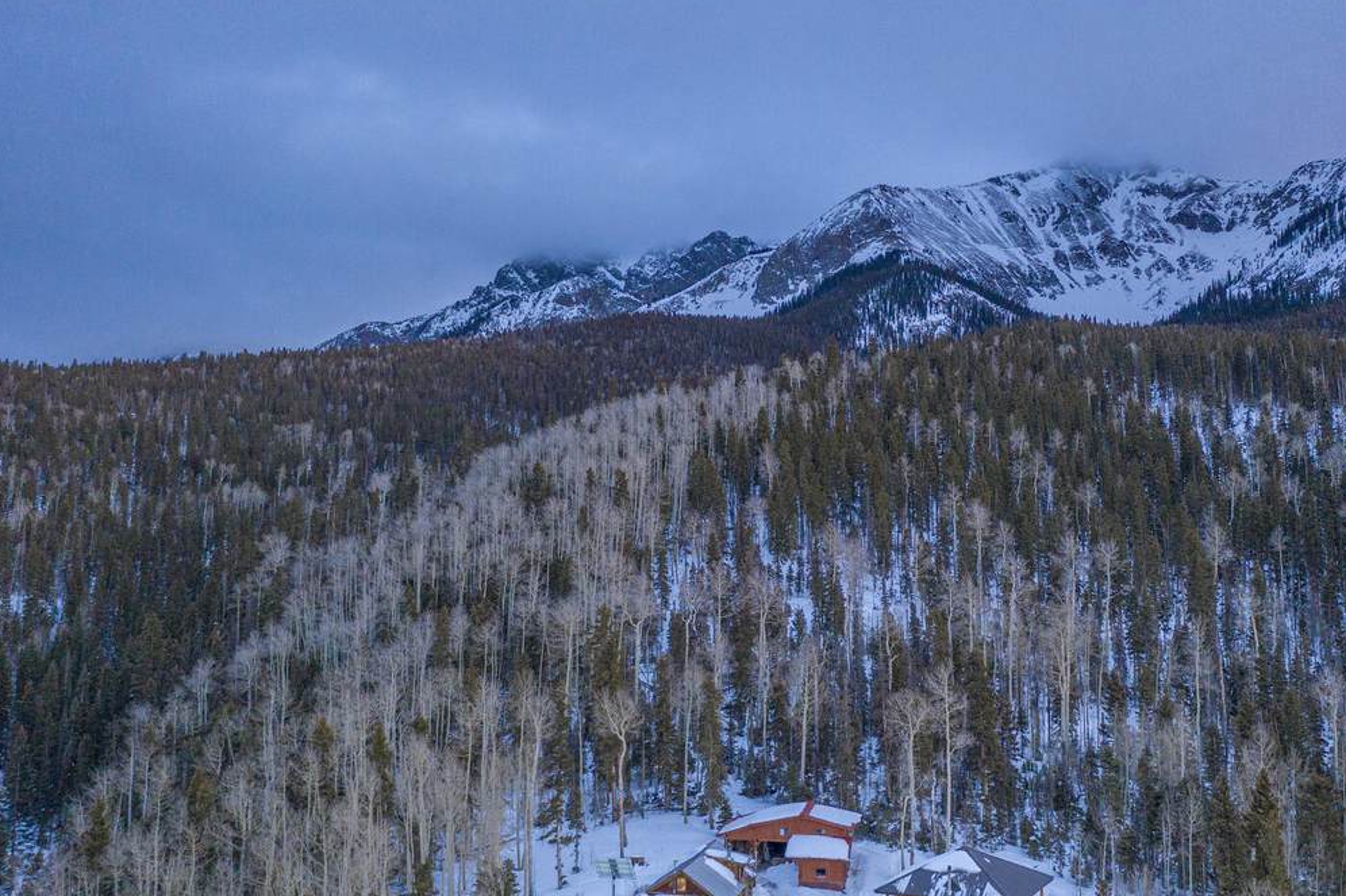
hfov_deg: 53.0
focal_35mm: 36
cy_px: 564
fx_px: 1345
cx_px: 758
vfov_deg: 36.6
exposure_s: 1/15
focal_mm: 10.26
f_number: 2.8
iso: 500
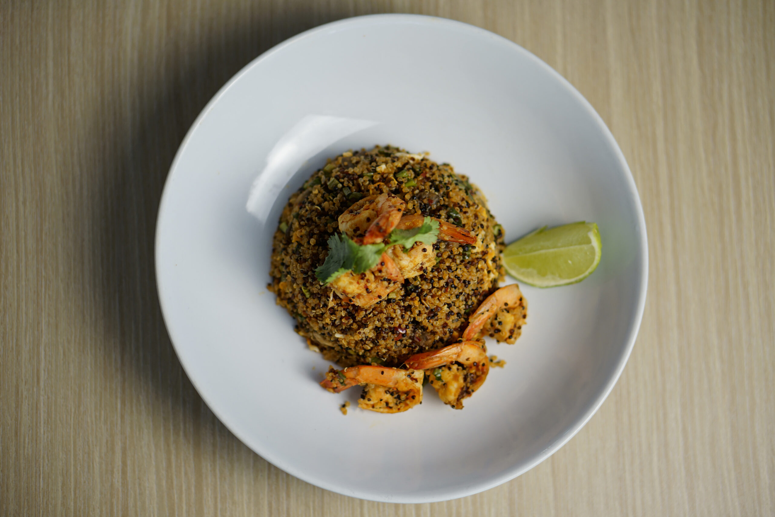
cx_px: 388
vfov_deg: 18.2
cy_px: 258
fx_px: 1615
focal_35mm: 75
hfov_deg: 27.0
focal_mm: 50
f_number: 1.8
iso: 160
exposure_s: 1/250
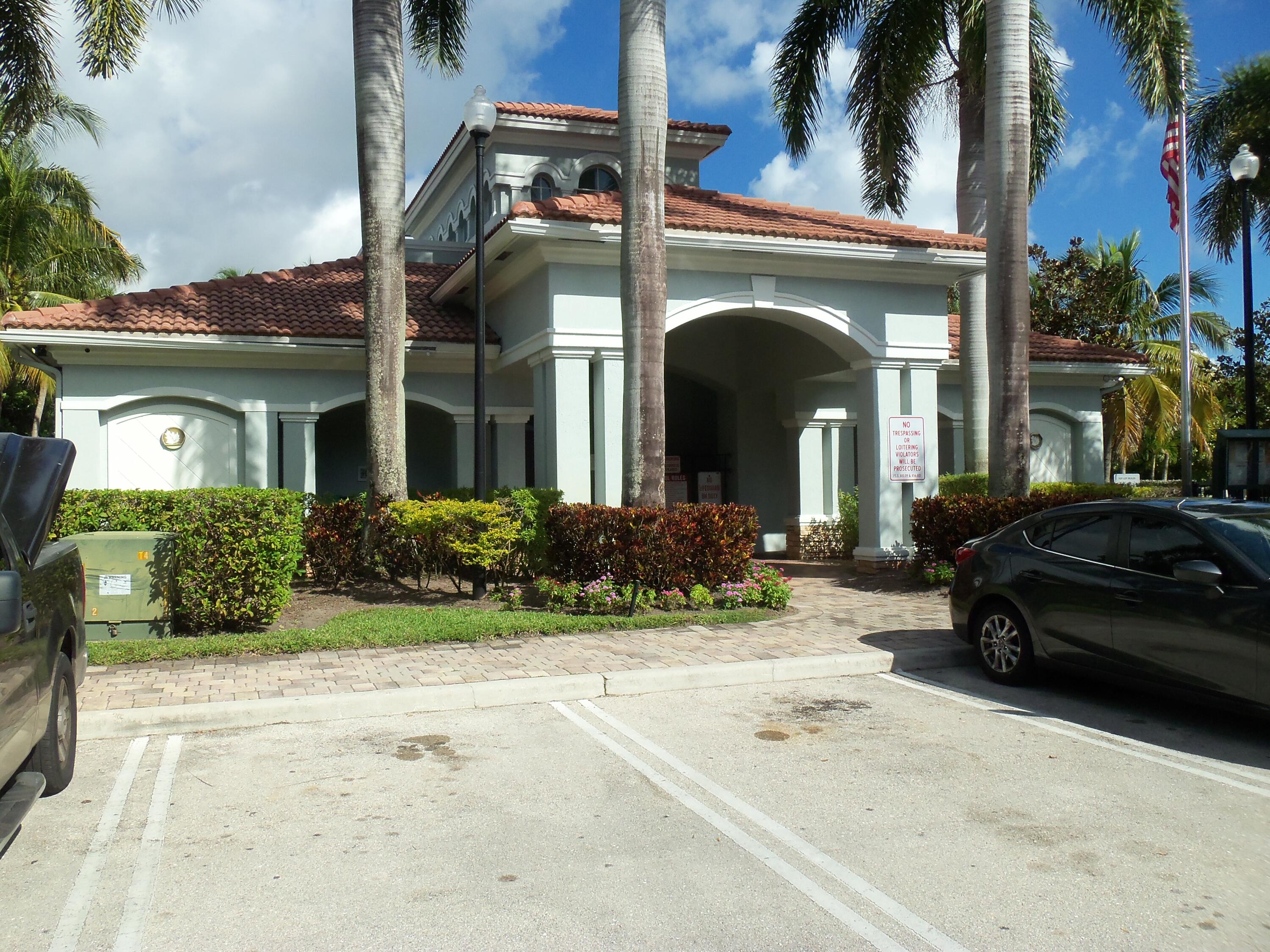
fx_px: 1064
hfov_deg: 61.7
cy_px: 476
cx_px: 635
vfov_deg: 48.2
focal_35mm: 29
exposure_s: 1/200
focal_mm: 5.2
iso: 80
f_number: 8.6
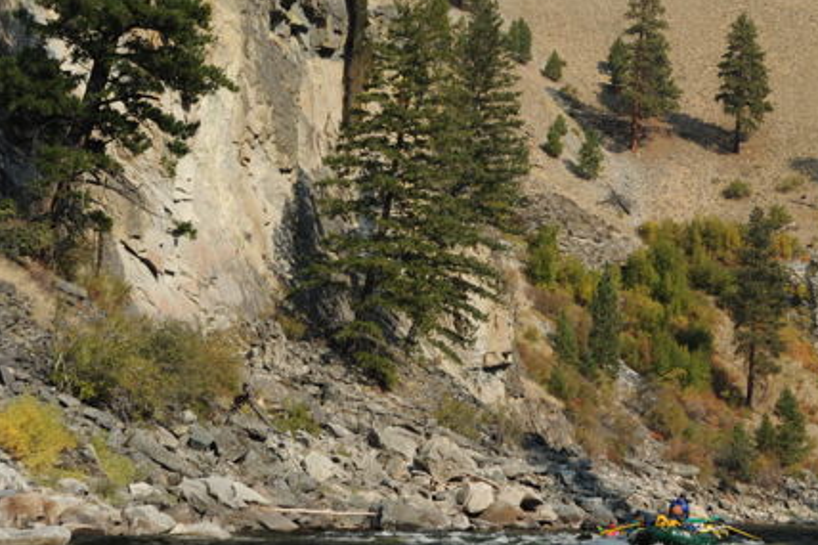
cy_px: 142
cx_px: 719
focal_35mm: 86
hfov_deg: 23.1
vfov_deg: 15.8
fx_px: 1953
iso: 200
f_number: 5.6
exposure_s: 1/320
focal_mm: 46
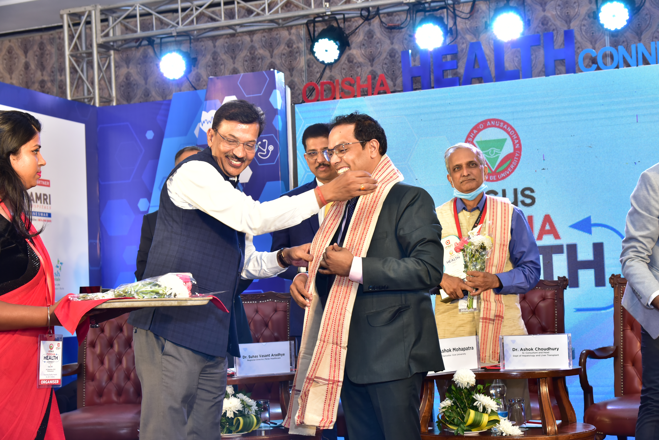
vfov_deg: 26.0
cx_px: 330
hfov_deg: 38.2
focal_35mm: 52
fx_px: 952
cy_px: 220
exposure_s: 1/200
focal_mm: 52
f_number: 6.3
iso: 1250
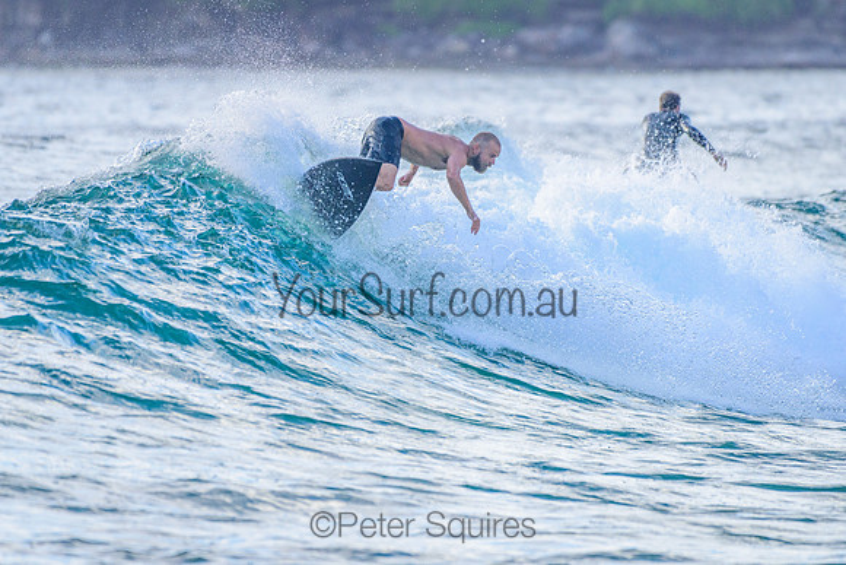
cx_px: 379
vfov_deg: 2.3
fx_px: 13835
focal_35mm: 589
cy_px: 258
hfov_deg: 3.5
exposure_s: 1/2000
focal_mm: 480
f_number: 5.6
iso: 560
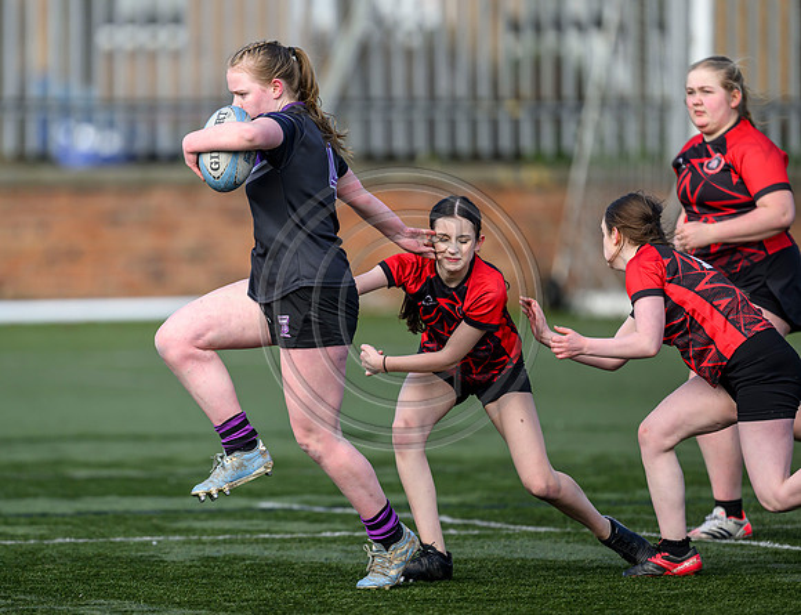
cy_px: 305
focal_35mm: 485
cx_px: 292
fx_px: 11321
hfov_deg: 4.1
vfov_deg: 3.1
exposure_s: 1/3200
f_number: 3.2
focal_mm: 400
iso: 500
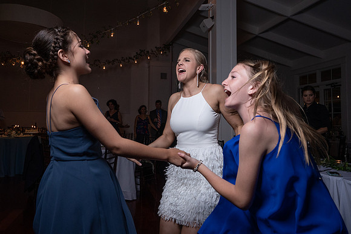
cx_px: 155
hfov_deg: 70.8
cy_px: 106
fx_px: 246
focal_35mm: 25
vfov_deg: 50.9
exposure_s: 1/200
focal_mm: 21
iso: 2000
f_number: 5.6
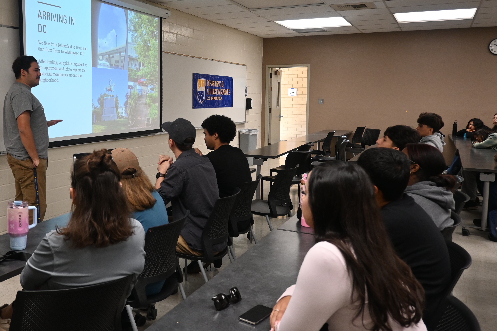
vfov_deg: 37.1
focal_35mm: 36
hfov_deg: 52.9
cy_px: 141
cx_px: 185
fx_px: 493
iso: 900
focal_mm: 17
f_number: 3.5
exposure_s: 1/125
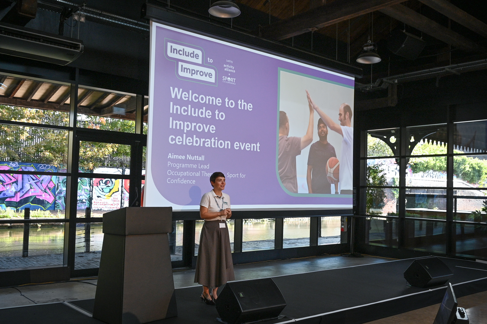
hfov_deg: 57.3
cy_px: 162
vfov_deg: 39.9
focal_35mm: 33
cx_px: 244
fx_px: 446
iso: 640
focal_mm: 22
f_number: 4
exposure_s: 1/250
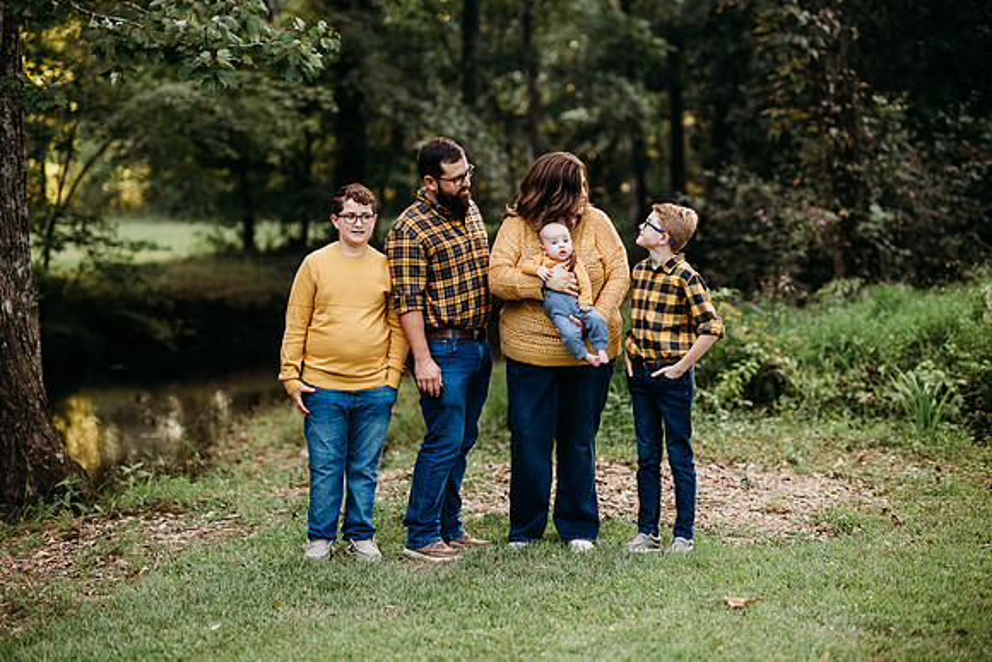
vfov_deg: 16.1
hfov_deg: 23.9
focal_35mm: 85
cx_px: 496
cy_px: 331
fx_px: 2343
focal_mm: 85
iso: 125
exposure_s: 1/200
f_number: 2.2
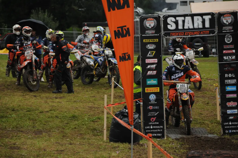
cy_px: 79
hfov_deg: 9.2
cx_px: 119
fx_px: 1486
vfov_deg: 6.1
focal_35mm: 225
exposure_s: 1/800
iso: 800
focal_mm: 150
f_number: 5.6
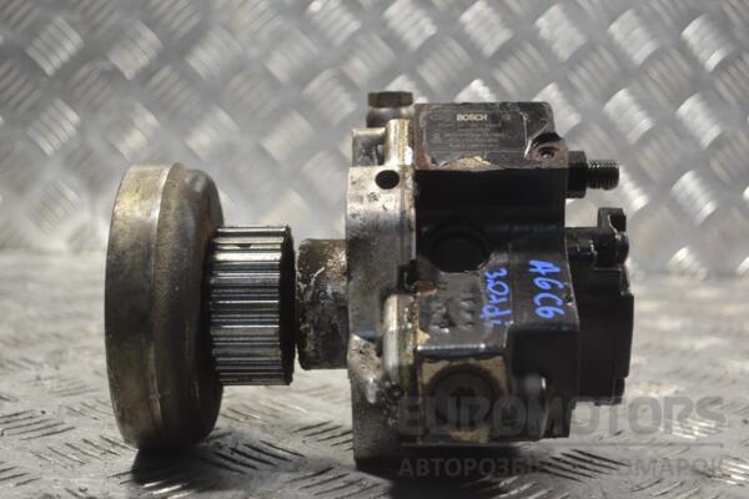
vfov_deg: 25.1
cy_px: 250
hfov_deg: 36.9
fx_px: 1123
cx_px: 374
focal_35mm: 54
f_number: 5
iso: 400
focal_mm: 36
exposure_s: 1/60
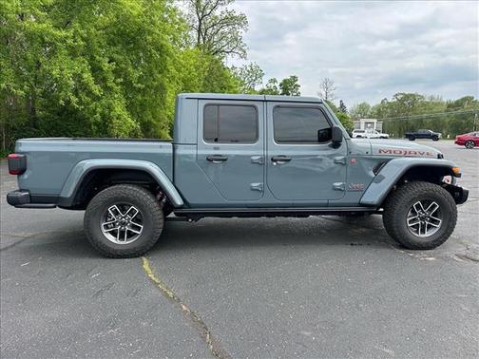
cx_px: 240
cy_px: 180
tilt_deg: -7.5
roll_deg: -0.8
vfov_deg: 56.8
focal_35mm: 24
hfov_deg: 71.6
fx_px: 332
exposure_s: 1/1040
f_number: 1.78
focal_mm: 6.86
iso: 80
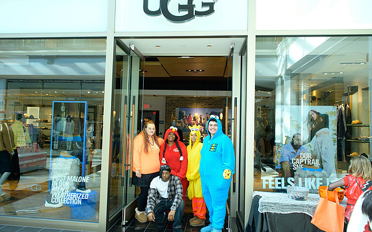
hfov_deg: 70.4
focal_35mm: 26
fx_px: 264
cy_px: 115
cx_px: 183
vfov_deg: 47.6
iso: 640
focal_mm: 24
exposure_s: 1/250
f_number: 3.5
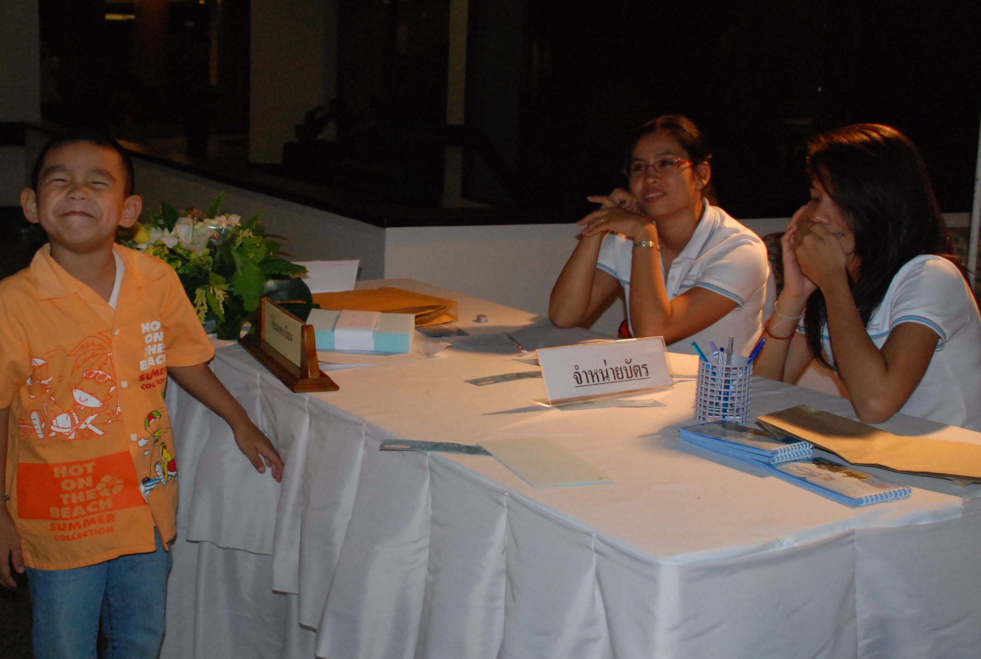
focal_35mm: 44
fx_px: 1201
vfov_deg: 30.6
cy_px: 291
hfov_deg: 44.2
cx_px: 402
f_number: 5
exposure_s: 1/60
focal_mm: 22
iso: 1000
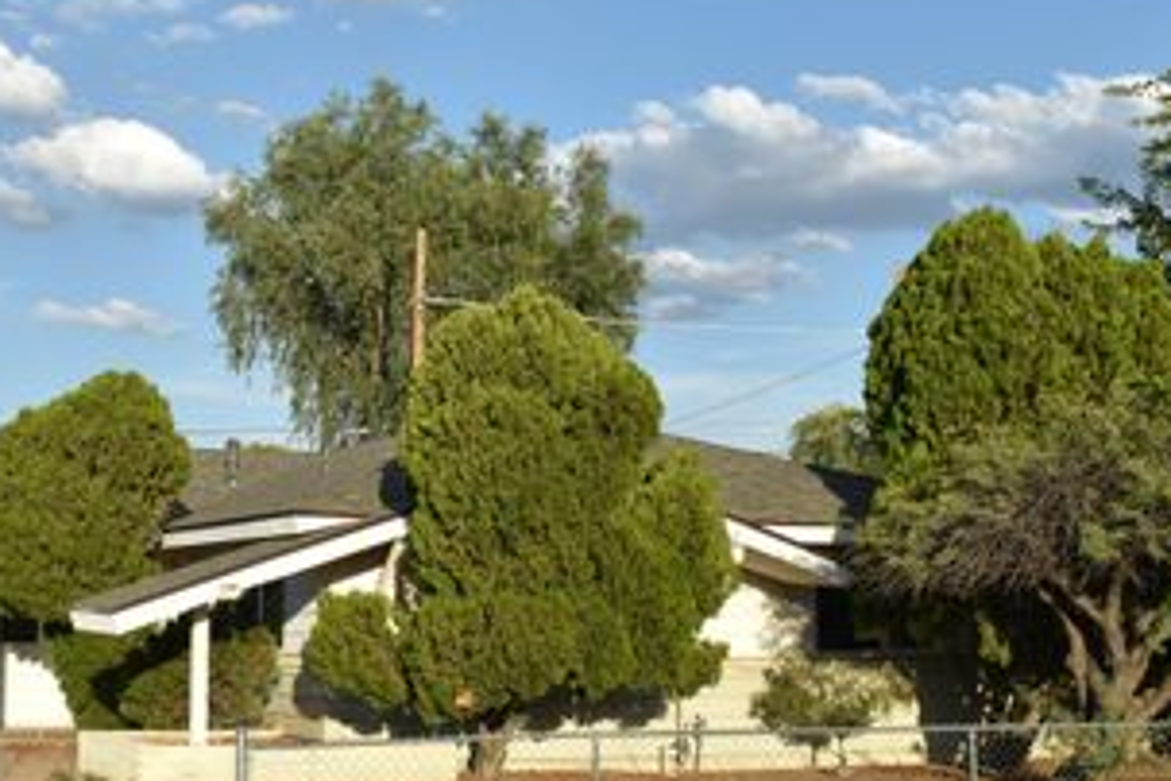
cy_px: 338
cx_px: 336
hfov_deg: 32.0
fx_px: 2011
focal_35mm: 62
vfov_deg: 22.0
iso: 200
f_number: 8
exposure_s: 1/500
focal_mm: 25
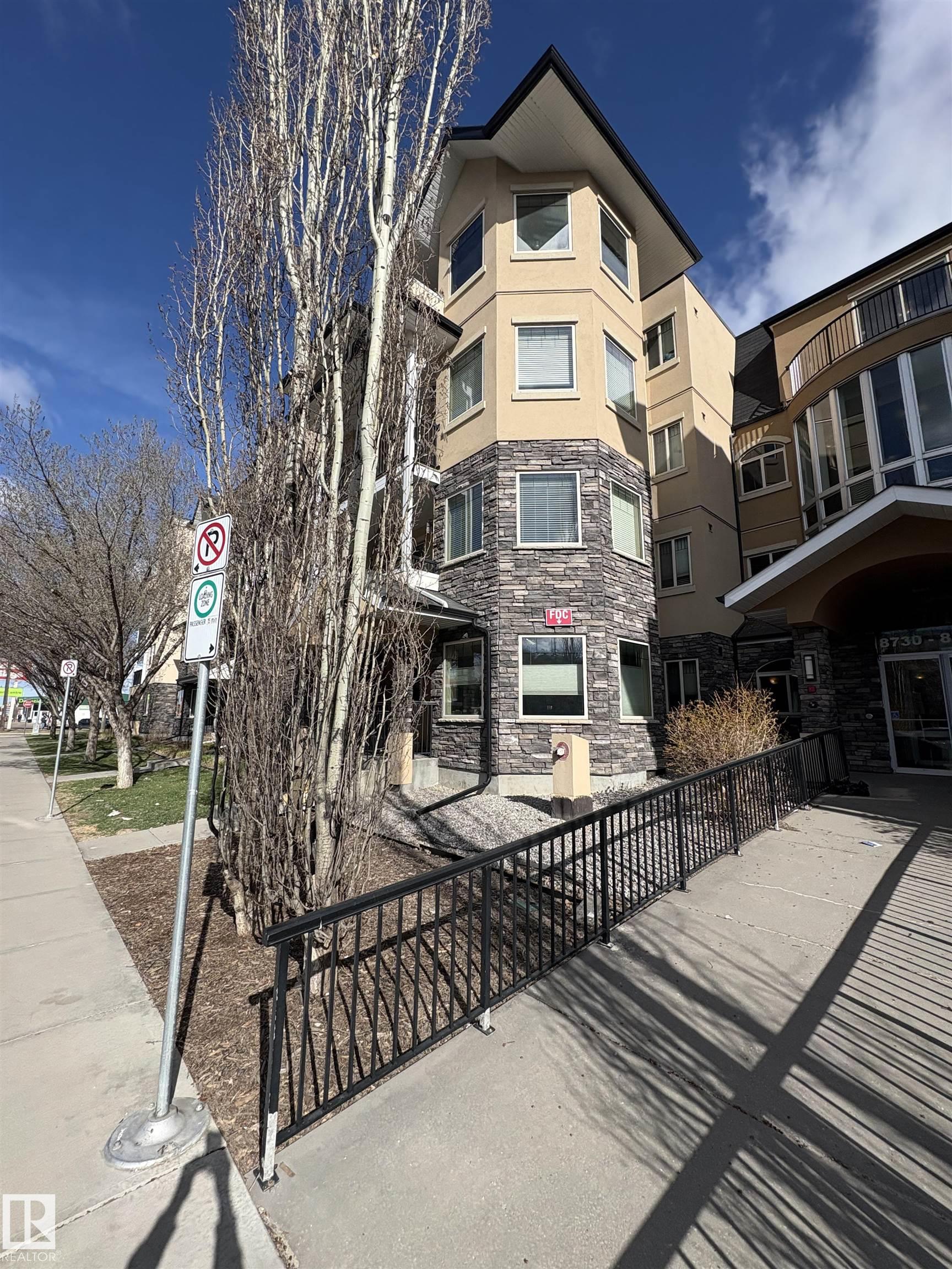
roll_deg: -0.2
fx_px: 513
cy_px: 634
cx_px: 476
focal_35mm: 14
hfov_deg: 85.7
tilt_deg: +11.2
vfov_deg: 102.1
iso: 50
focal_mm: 2.22
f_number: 2.2
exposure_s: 1/2342
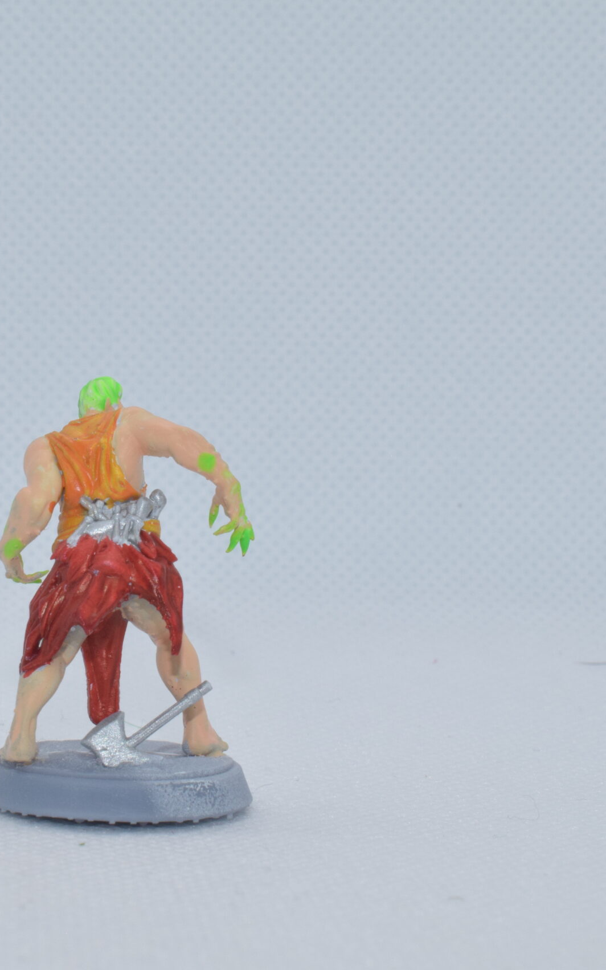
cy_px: 486
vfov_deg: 22.6
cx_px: 114
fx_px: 2431
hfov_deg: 14.1
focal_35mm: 92
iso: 800
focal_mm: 40
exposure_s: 1/125
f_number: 22
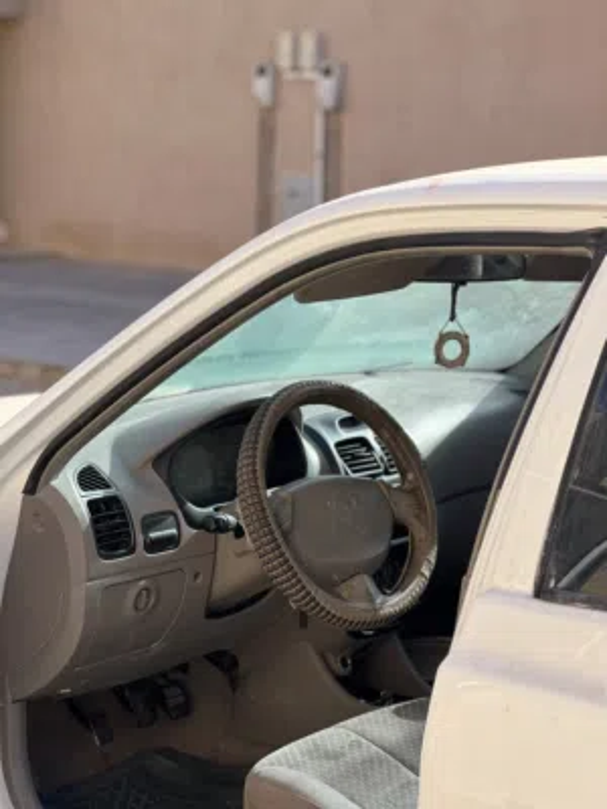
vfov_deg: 25.3
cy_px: 404
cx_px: 304
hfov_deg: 19.1
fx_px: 1800
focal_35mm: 77
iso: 32
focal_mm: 9
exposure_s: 1/332
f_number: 2.8
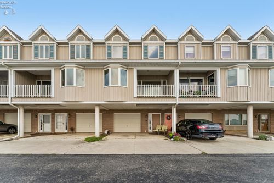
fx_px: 107
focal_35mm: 14
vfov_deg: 81.2
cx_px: 137
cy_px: 92
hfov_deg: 104.3
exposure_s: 1/400
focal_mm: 14
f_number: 8
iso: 200
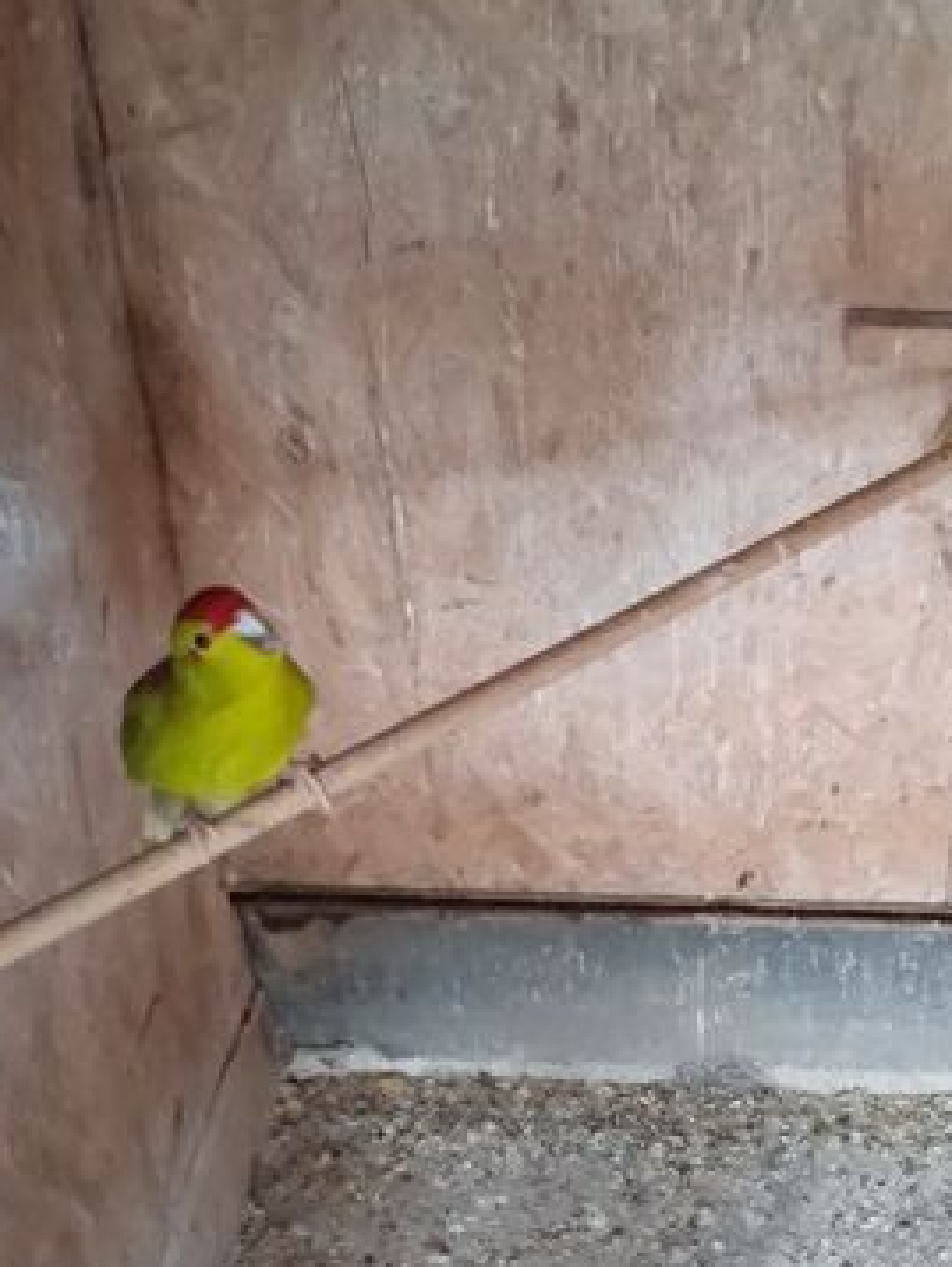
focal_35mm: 50
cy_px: 835
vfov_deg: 37.8
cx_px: 750
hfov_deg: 28.6
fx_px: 1831
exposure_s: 1/12.5
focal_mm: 3.43
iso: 2418
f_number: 2.2
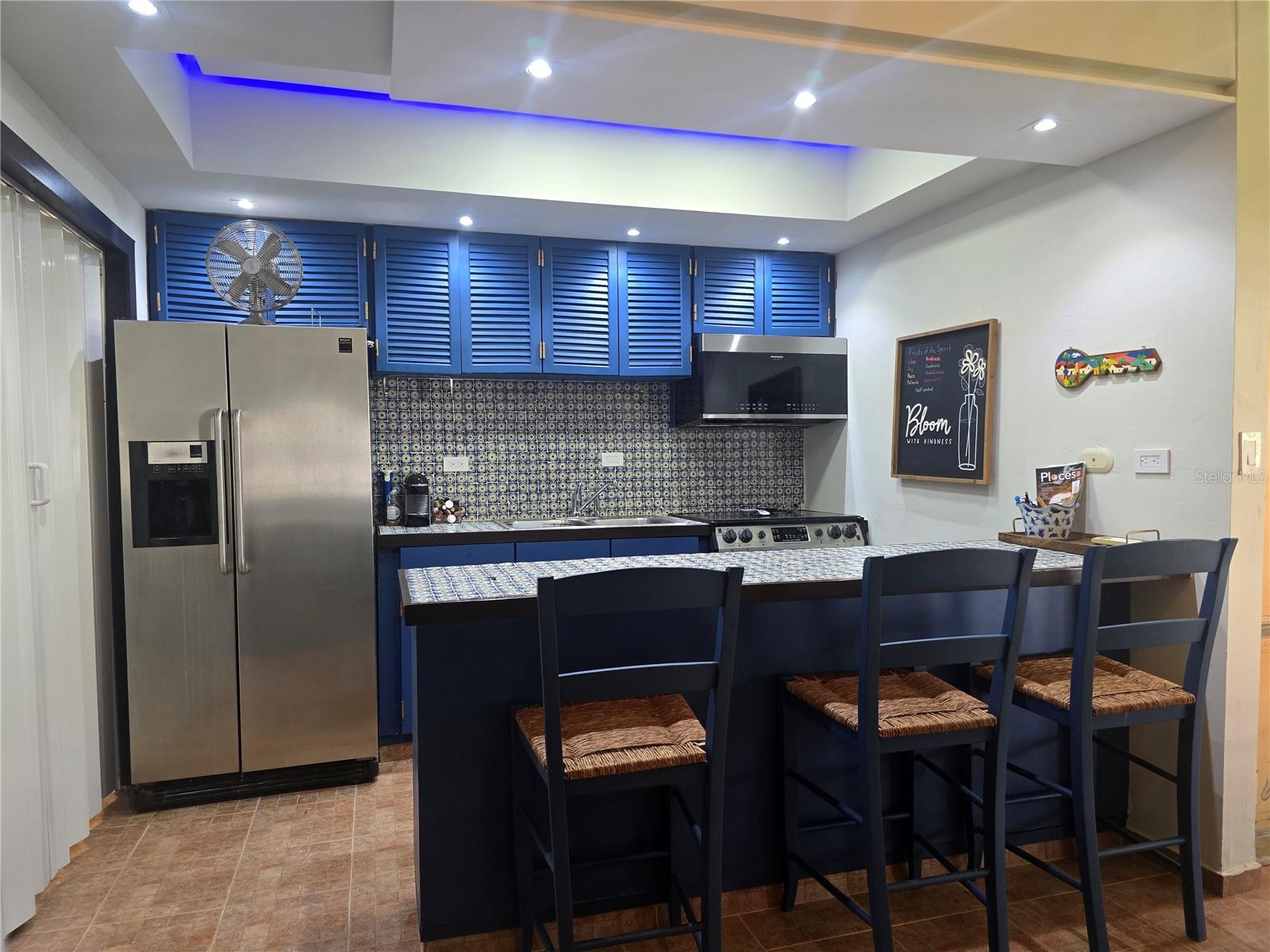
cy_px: 476
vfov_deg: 58.9
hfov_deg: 73.9
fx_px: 844
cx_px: 635
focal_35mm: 23
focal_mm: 6.3
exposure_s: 1/120
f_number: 1.7
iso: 400
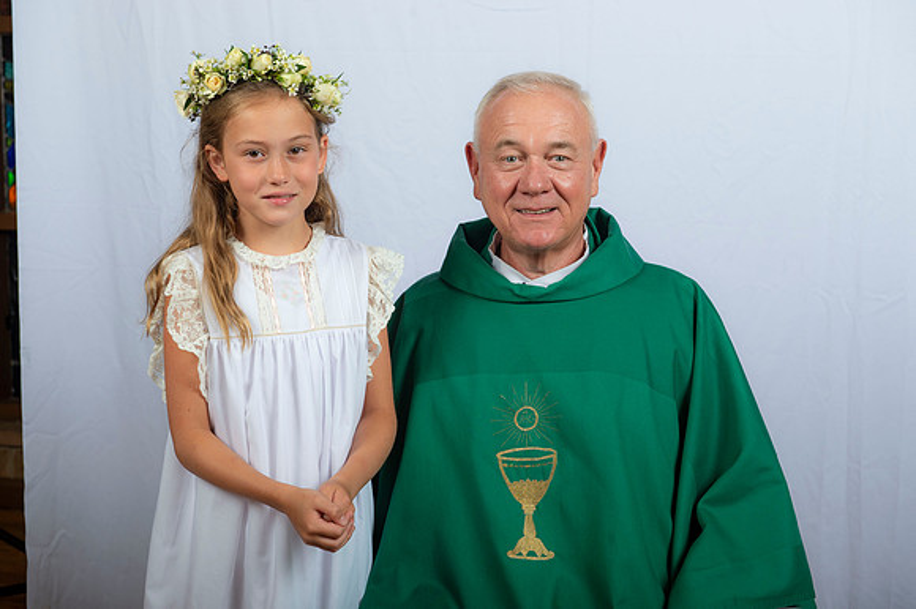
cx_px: 458
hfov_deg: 32.4
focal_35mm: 62
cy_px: 304
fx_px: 1577
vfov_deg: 21.9
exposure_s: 1/200
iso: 320
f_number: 8
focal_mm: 62
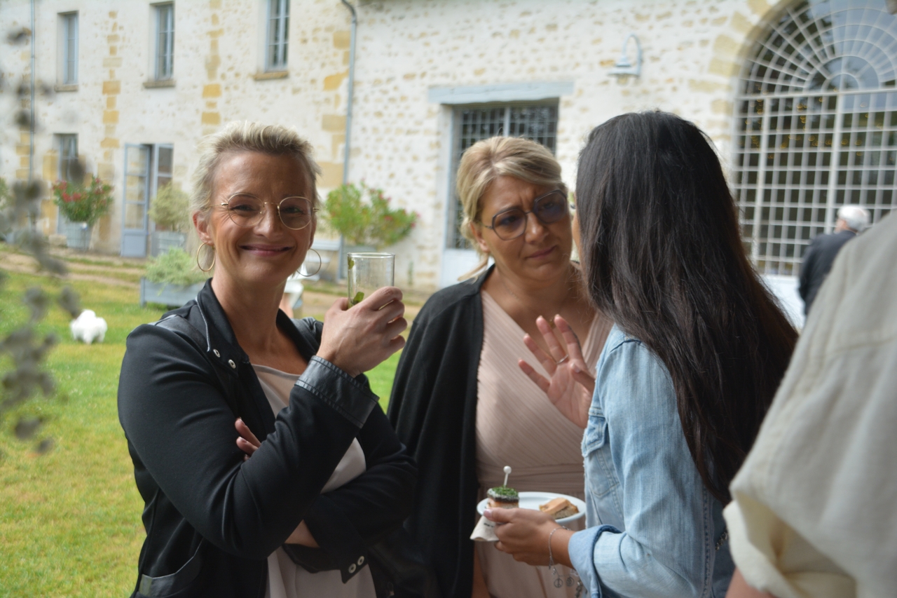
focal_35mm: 45
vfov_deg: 29.9
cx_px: 448
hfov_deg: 43.6
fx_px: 1121
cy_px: 299
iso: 400
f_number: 5
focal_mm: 30
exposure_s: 1/100
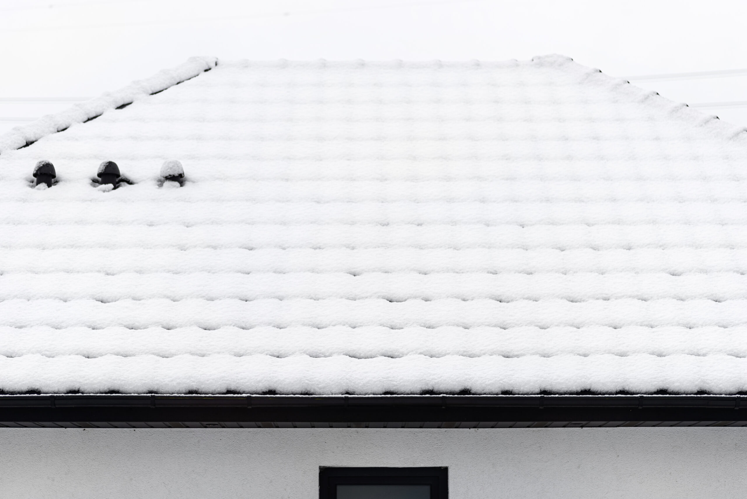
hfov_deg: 20.4
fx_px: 2076
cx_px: 374
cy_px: 250
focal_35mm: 100
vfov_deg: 13.7
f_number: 3.2
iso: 100
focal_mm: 100
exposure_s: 1/200
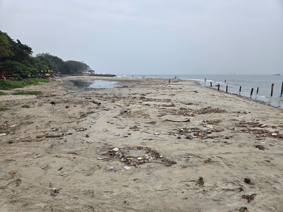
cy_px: 106
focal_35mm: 23
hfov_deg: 73.9
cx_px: 142
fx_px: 188
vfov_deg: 58.9
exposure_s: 1/5699
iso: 80
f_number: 1.8
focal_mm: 5.4
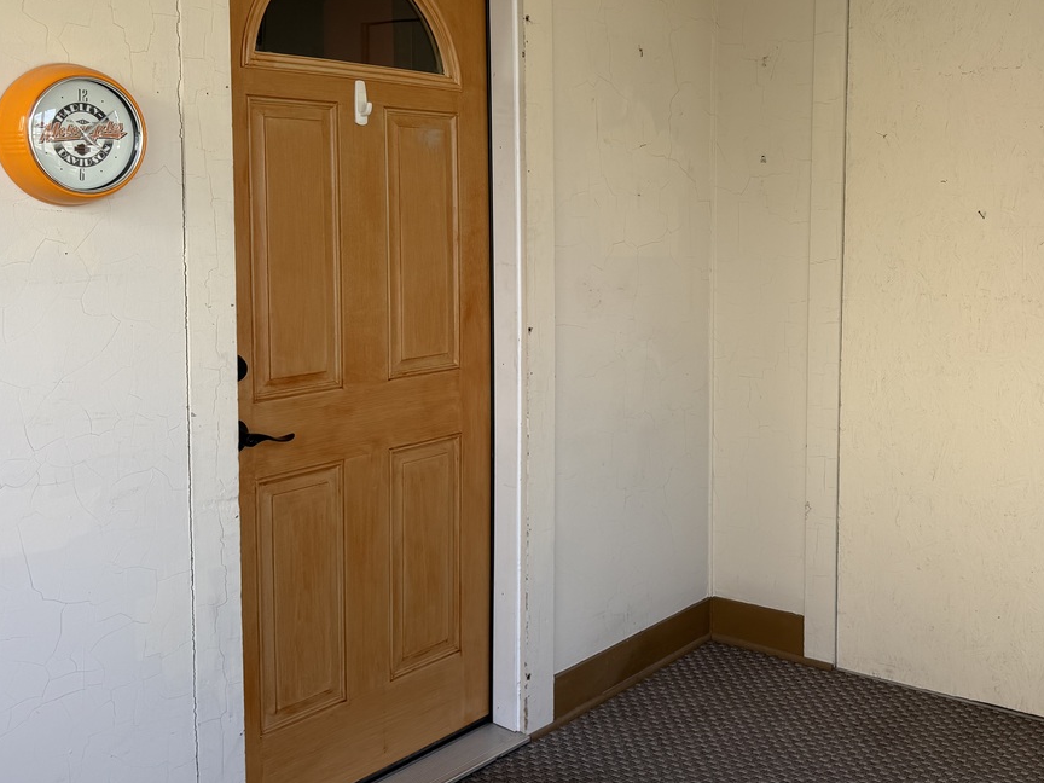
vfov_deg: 35.7
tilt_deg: -3.5
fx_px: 1206
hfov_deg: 45.6
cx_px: 749
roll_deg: -0.4
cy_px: 279
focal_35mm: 40
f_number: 1.78
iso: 64
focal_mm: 6.76
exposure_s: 1/263
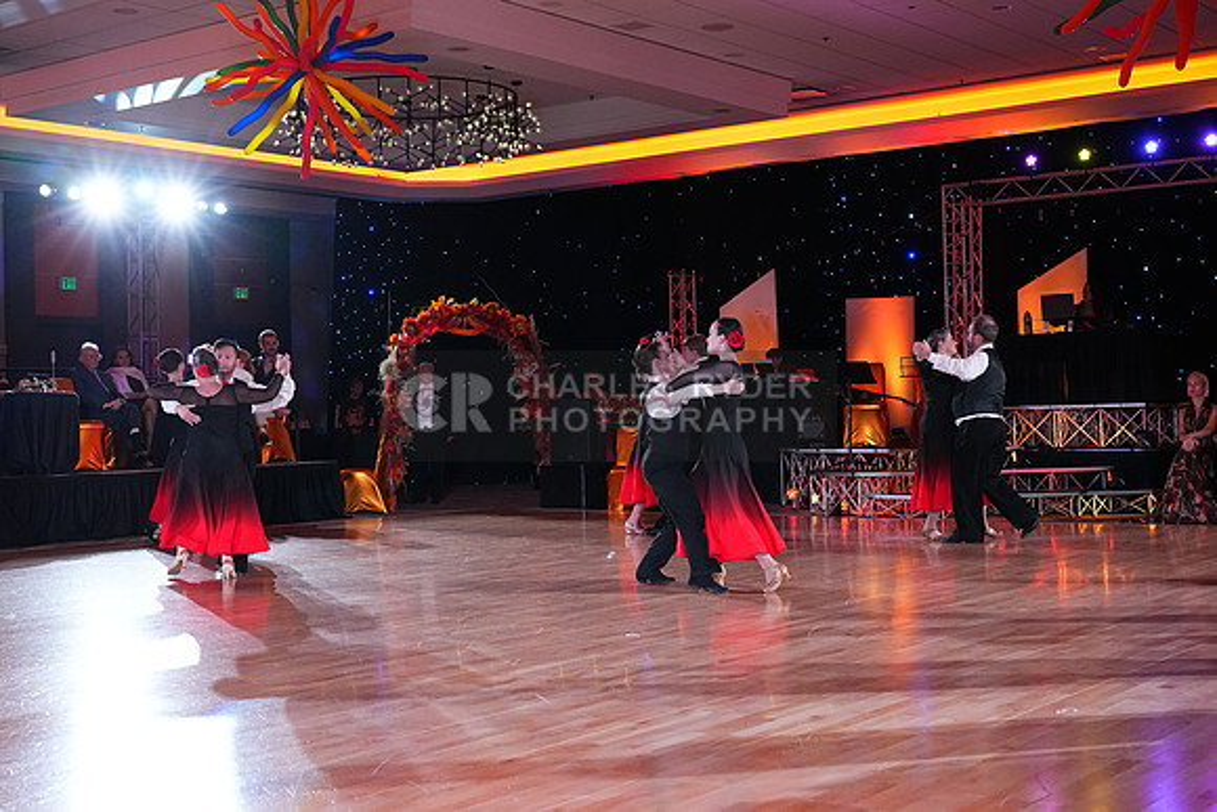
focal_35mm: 46
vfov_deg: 29.3
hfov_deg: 42.7
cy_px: 406
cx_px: 608
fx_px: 1555
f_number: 5
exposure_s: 1/400
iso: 5000
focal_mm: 46
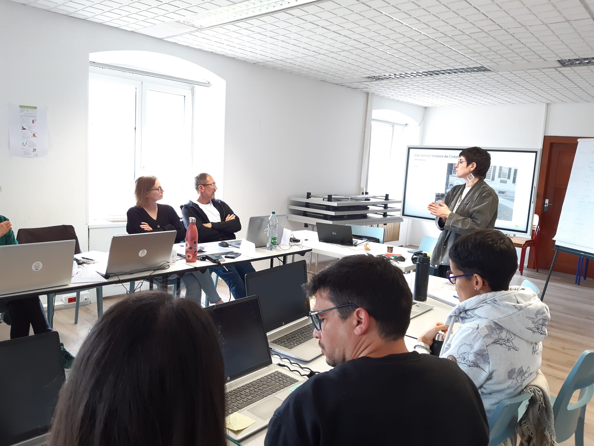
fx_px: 446
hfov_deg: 67.3
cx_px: 297
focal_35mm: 26
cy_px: 223
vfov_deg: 53.1
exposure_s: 1/50
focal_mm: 3.92
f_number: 1.7
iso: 125
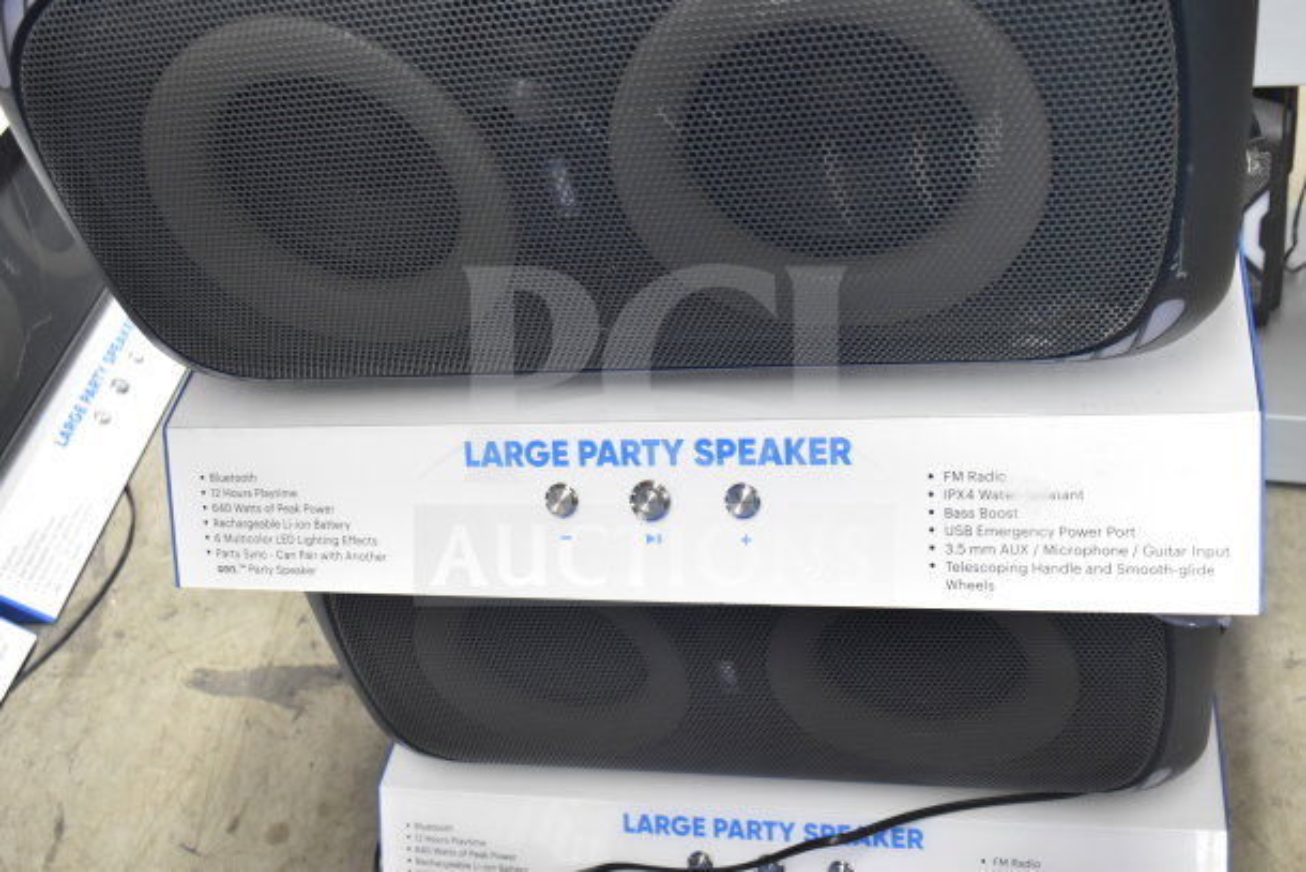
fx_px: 1306
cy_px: 436
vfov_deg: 36.9
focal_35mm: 36
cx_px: 653
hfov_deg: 53.1
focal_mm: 24
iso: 1800
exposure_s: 1/40
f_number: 4
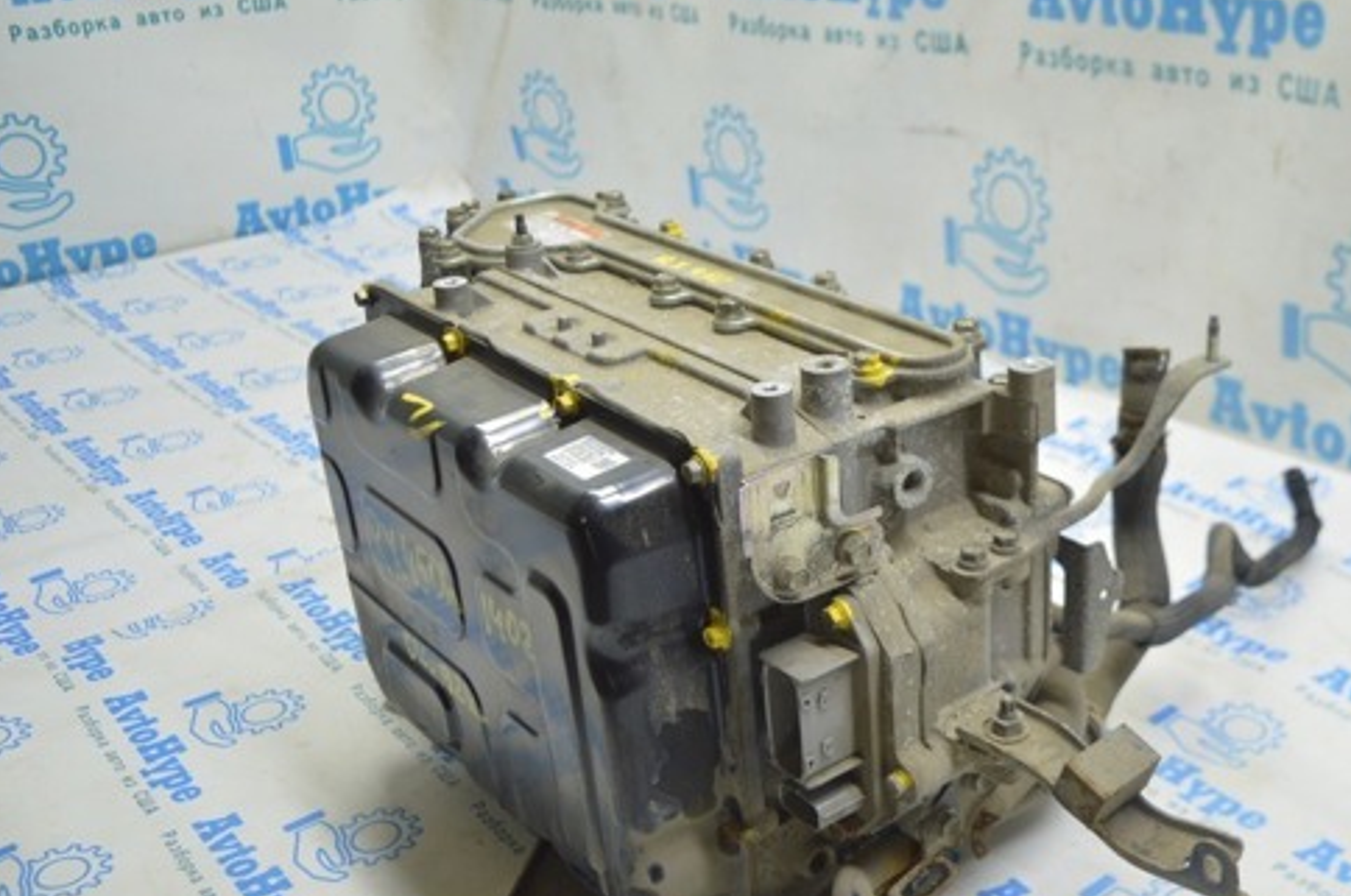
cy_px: 504
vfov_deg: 32.0
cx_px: 871
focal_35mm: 42
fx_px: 1561
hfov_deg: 46.3
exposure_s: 1/40
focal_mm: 21
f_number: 3.8
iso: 400
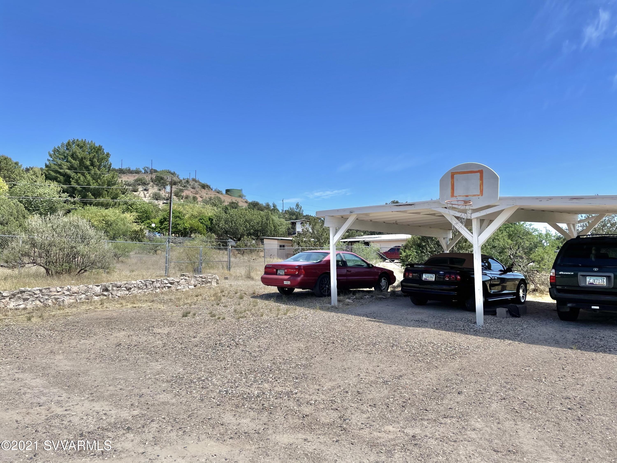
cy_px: 232
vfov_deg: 53.1
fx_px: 463
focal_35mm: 26
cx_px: 308
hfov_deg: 67.3
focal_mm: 4.2
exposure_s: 1/2817
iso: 32
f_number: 1.6
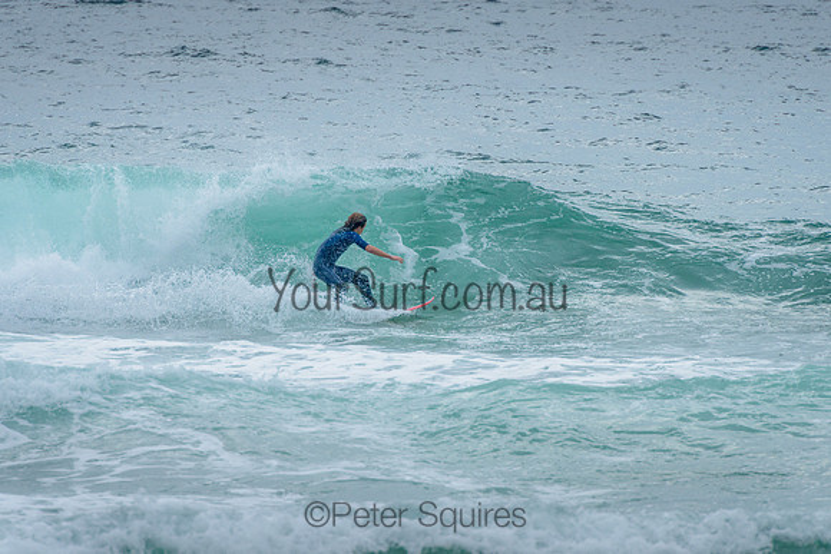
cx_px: 419
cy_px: 247
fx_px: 11316
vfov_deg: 2.8
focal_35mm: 490
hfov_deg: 4.2
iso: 500
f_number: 8
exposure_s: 1/1600
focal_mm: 400
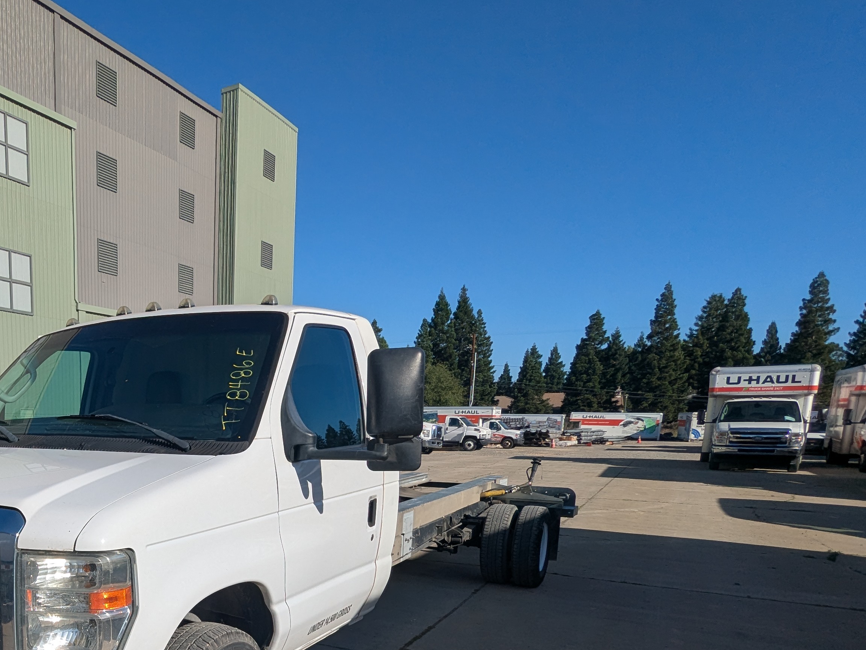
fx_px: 700
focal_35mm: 28
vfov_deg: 46.4
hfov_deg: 57.3
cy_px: 544
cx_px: 138
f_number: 2.2
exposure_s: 1/3003
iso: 46
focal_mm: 2.35
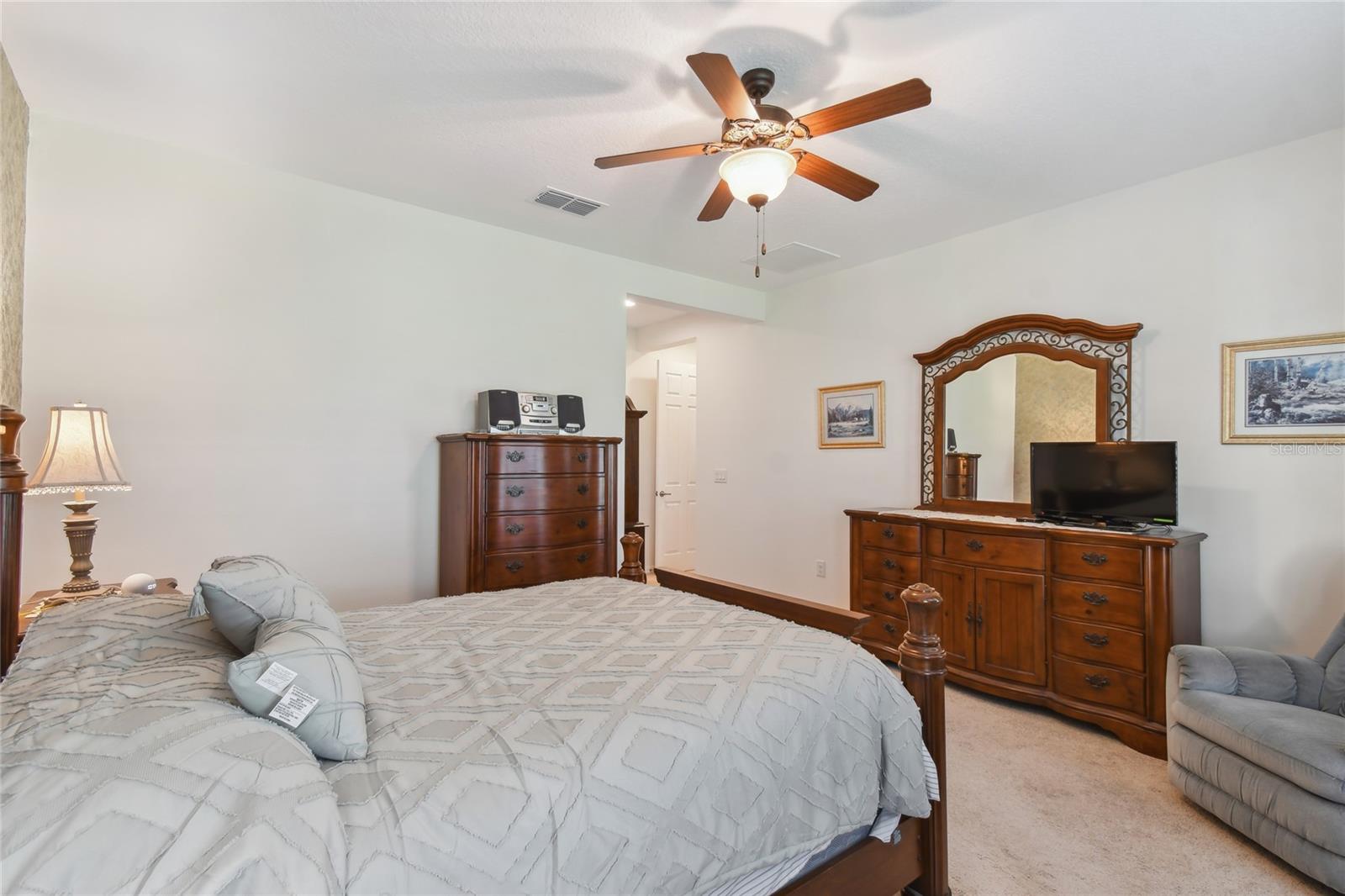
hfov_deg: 100.4
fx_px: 560
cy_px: 448
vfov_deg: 77.3
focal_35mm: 15
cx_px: 672
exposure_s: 1/3.33
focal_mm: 10
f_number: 7.1
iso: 100
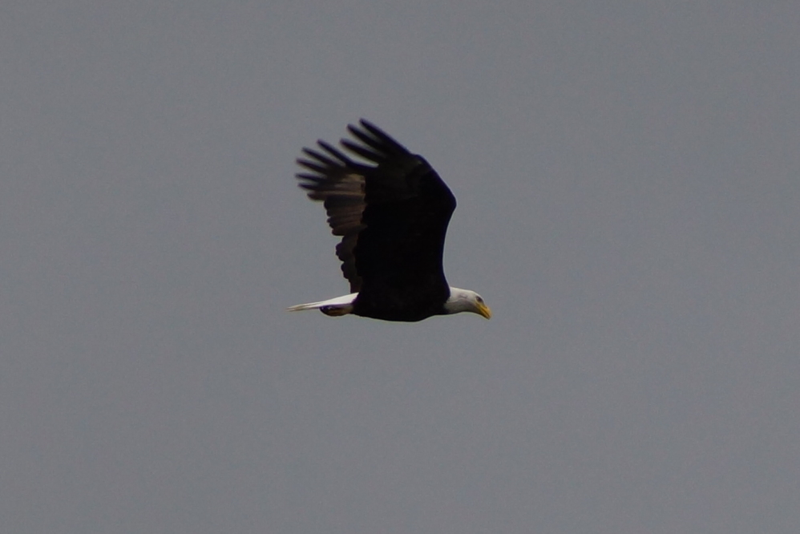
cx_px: 400
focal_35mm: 375
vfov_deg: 3.7
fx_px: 8335
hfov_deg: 5.5
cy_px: 267
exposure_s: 1/400
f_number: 6.3
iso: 200
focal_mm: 250
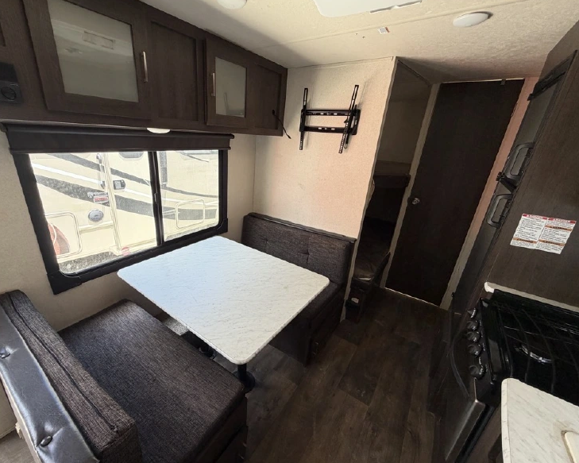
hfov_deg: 96.5
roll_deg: -4.1
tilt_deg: -22.7
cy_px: 233
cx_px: 262
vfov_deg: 84.0
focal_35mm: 15
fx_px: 257
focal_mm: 2.22
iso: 100
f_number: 2.2
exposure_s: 1/121
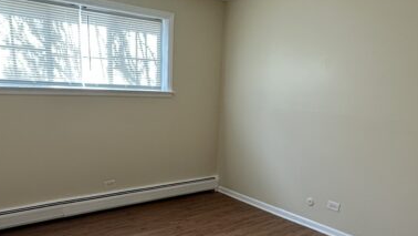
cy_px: 184
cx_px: 196
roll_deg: -1.9
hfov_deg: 62.5
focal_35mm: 31
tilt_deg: -14.9
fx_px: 344
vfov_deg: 36.7
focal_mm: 2.22
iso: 200
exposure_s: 1/120
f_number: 2.2
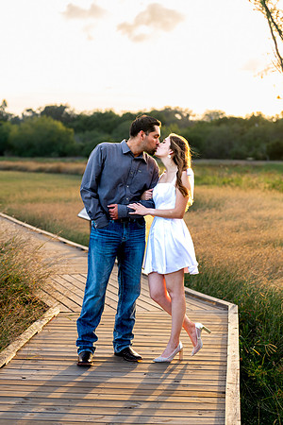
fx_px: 884
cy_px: 212
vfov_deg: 27.0
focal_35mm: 75
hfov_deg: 18.2
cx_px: 142
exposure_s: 1/640
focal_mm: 50
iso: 200
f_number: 2
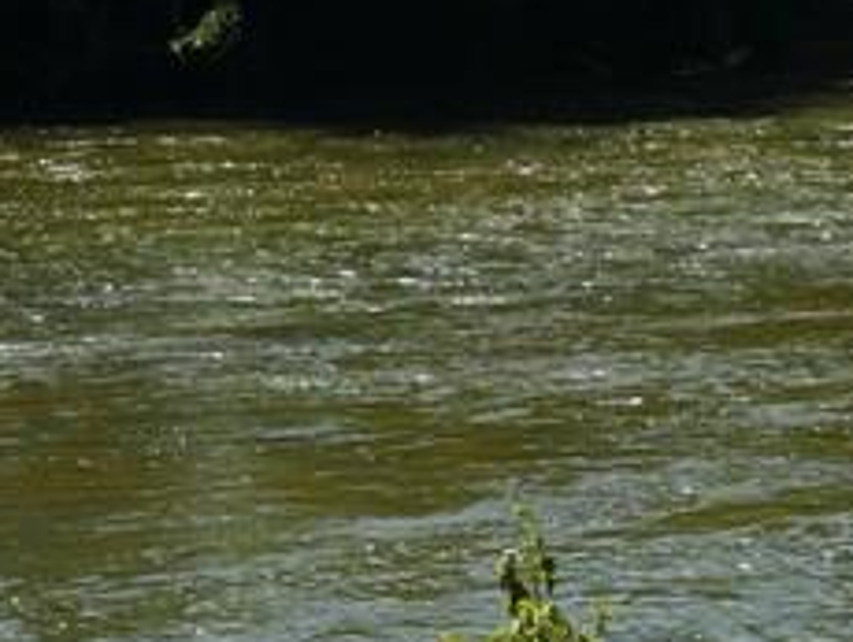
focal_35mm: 169
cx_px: 432
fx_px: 4169
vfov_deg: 8.7
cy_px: 753
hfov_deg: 11.7
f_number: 8
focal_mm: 19
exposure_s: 1/320
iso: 200
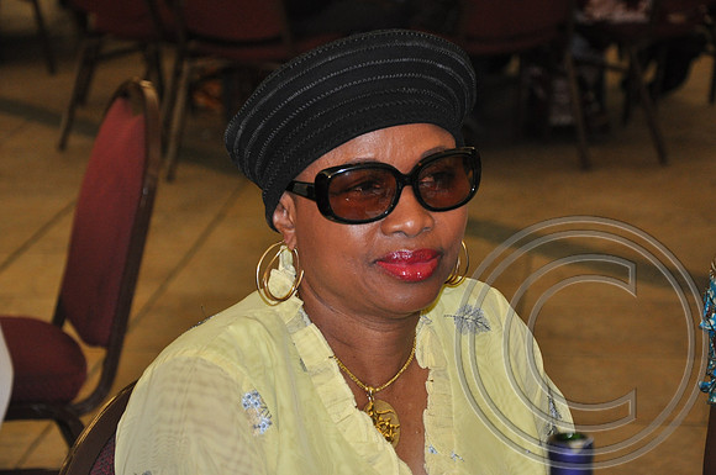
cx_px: 358
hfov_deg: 17.1
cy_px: 238
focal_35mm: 120
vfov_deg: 11.4
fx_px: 2383
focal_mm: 80
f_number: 5.3
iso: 800
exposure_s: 1/60
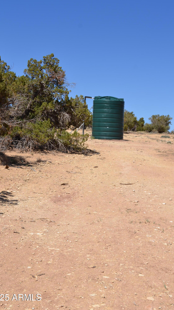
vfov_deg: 36.6
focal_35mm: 57
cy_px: 156
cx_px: 93
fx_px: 468
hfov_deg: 21.1
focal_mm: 36
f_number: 9
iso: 100
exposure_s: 1/320
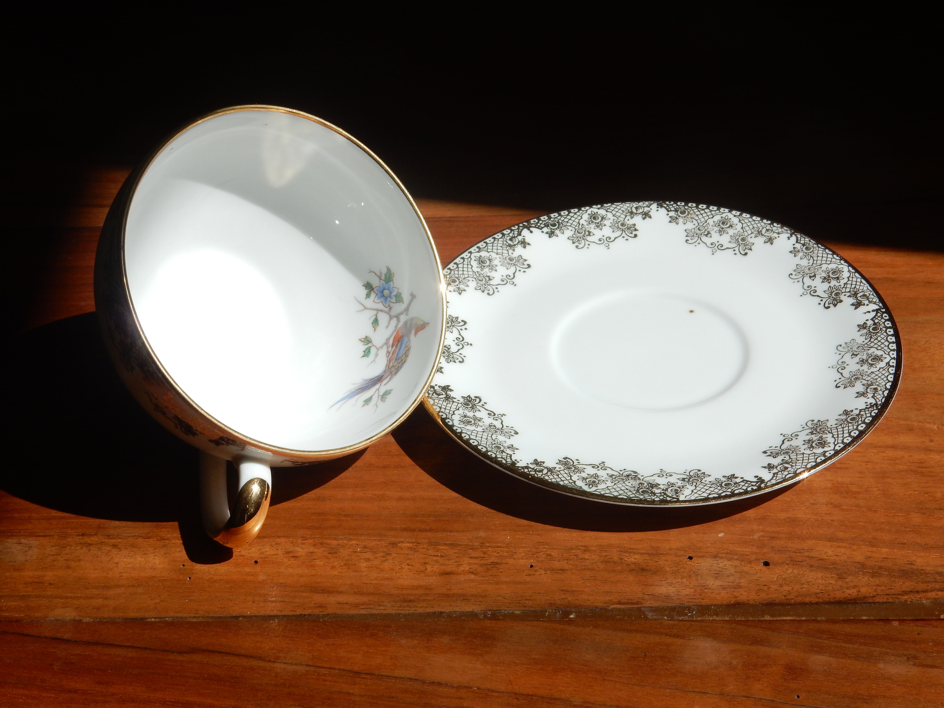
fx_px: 1636
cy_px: 354
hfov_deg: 32.2
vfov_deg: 24.4
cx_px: 472
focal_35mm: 60
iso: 125
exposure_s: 1/1600
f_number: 4.5
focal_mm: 10.7
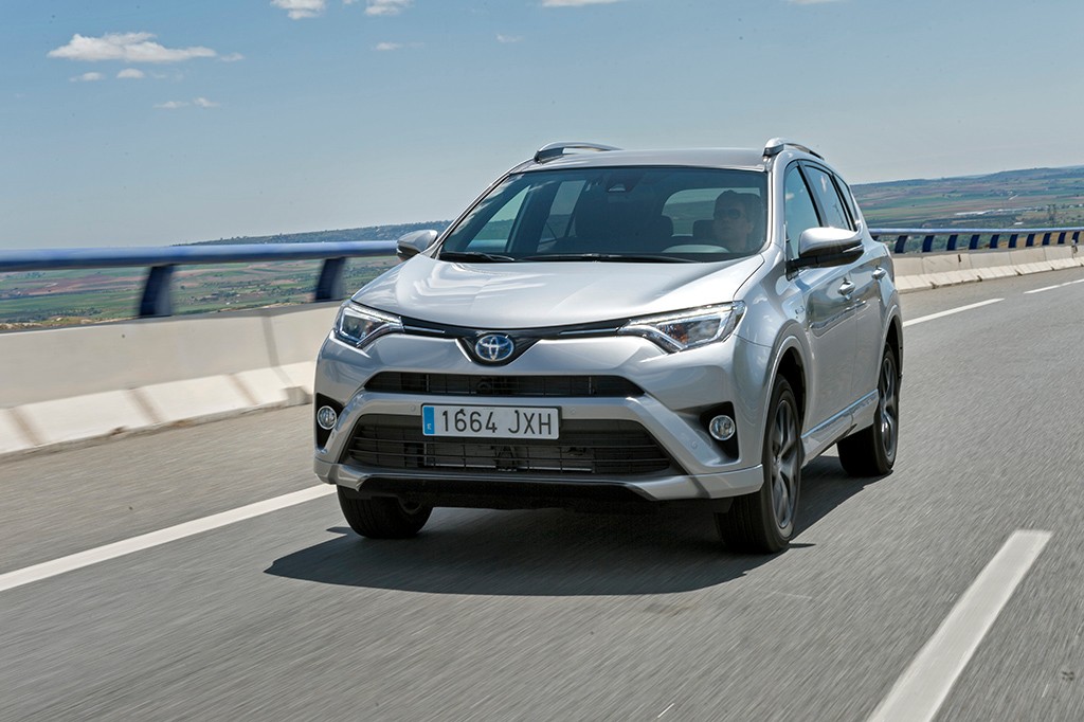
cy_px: 361
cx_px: 542
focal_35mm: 70
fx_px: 2107
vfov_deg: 19.4
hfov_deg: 28.9
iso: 200
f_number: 22
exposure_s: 1/160
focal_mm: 70
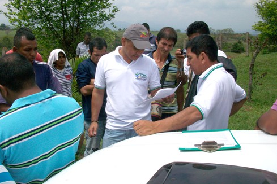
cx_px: 137
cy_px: 80
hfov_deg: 55.8
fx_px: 262
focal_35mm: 34
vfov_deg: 38.8
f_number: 5.5
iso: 64
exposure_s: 1/800
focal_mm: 5.7
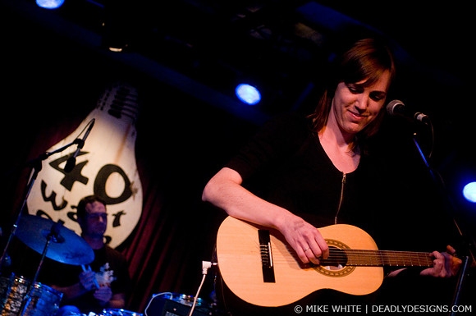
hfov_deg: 26.0
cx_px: 238
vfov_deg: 17.4
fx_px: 1030
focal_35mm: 78
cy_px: 158
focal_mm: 52
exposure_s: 1/50
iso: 1250
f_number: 2.8
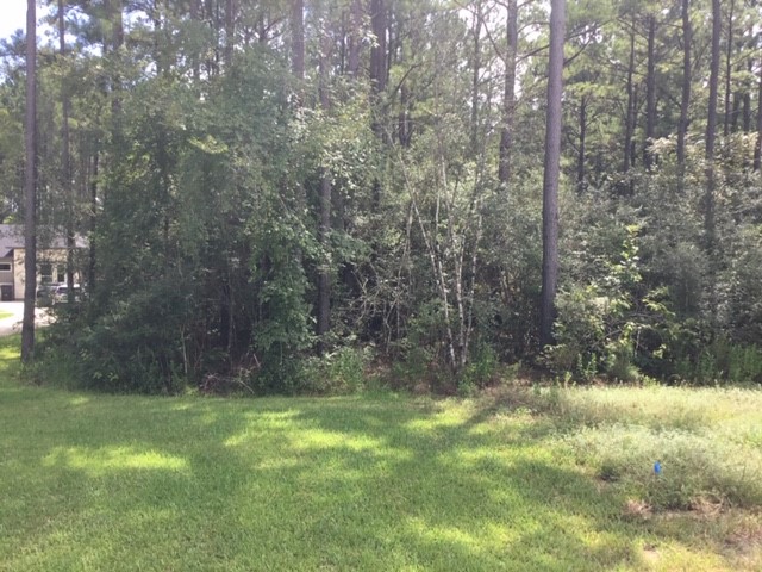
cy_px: 286
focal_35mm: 31
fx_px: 682
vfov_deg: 45.4
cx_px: 381
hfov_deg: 58.4
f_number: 2.4
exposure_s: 1/269
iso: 25
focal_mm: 3.3
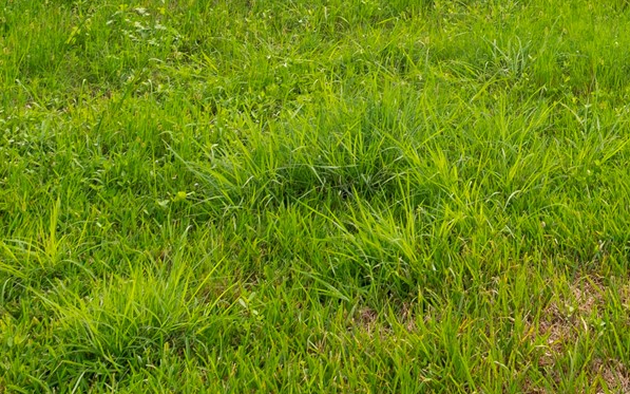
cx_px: 721
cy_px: -286
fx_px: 1082
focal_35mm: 63
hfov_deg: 28.9
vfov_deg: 17.3
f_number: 14
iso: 125
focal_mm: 17
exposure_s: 1/50
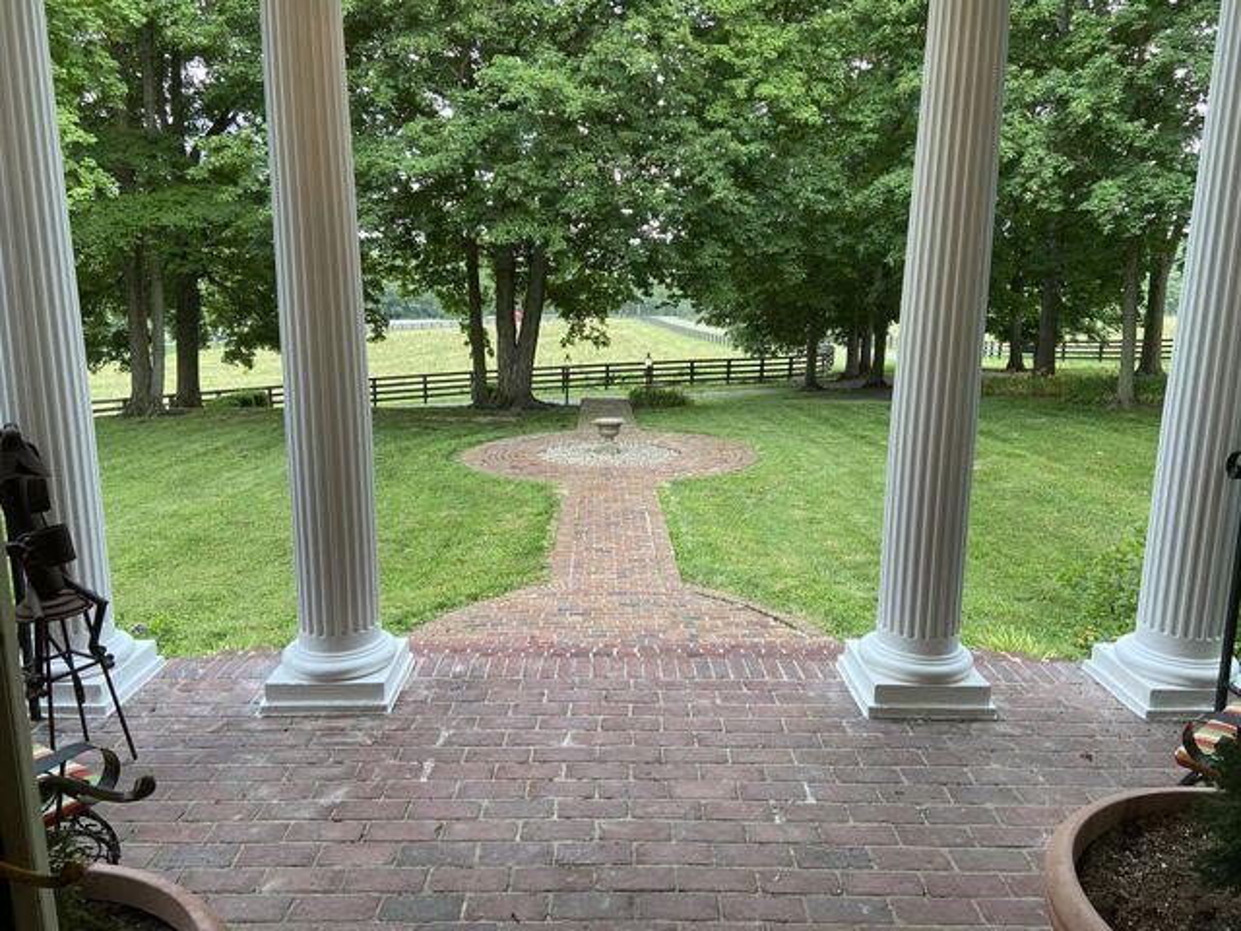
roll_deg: +0.1
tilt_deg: -12.6
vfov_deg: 53.1
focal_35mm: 26
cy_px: 466
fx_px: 932
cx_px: 620
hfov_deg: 67.3
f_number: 1.8
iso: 100
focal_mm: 4.25
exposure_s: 1/120
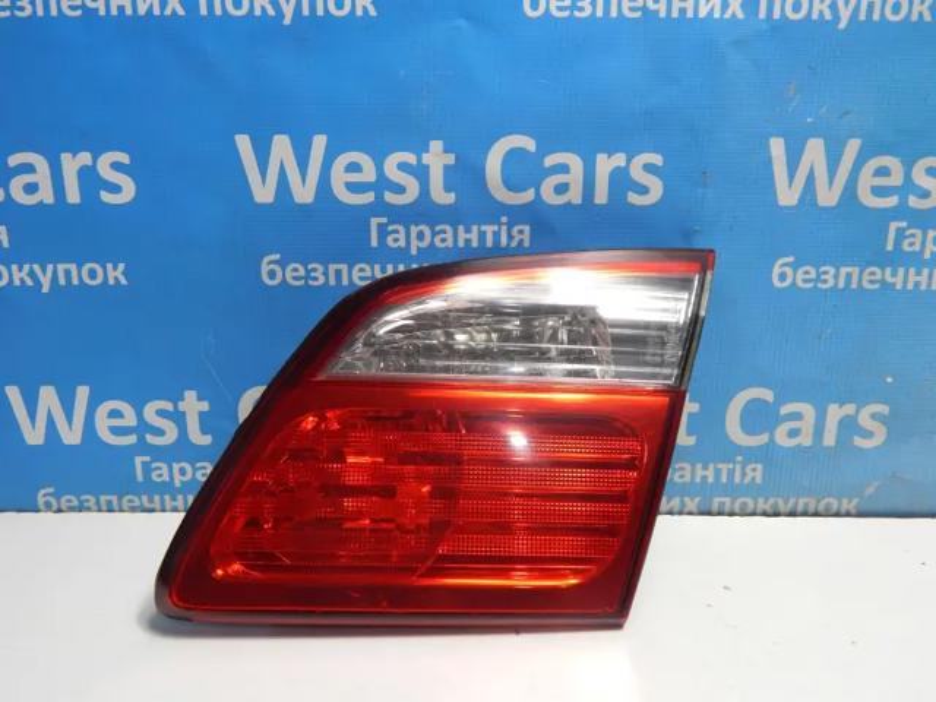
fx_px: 838
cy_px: 351
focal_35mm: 31
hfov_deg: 58.4
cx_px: 468
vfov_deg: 45.4
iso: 220
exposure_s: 1/30
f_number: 3.2
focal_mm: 5.6
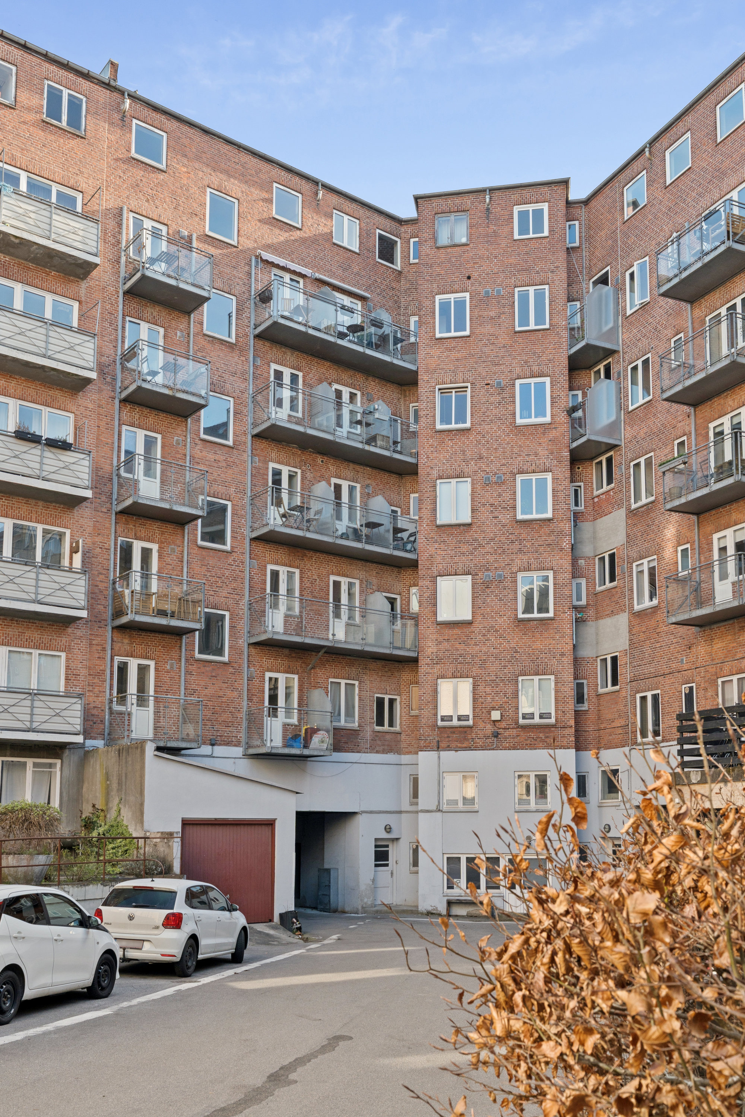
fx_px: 993
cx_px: 372
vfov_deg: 58.7
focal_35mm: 32
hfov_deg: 41.1
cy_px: 558
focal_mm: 32
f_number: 10
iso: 400
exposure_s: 1/125
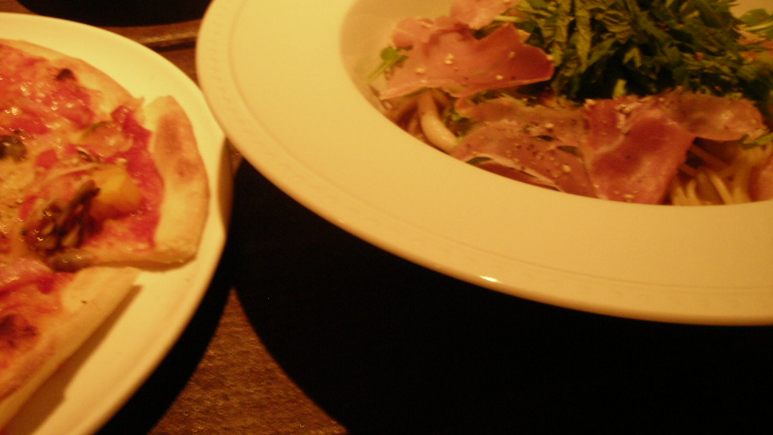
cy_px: 159
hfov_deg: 46.4
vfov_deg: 27.0
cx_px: 364
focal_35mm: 44
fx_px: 902
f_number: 3.2
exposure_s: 1/2
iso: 200
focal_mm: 6.3
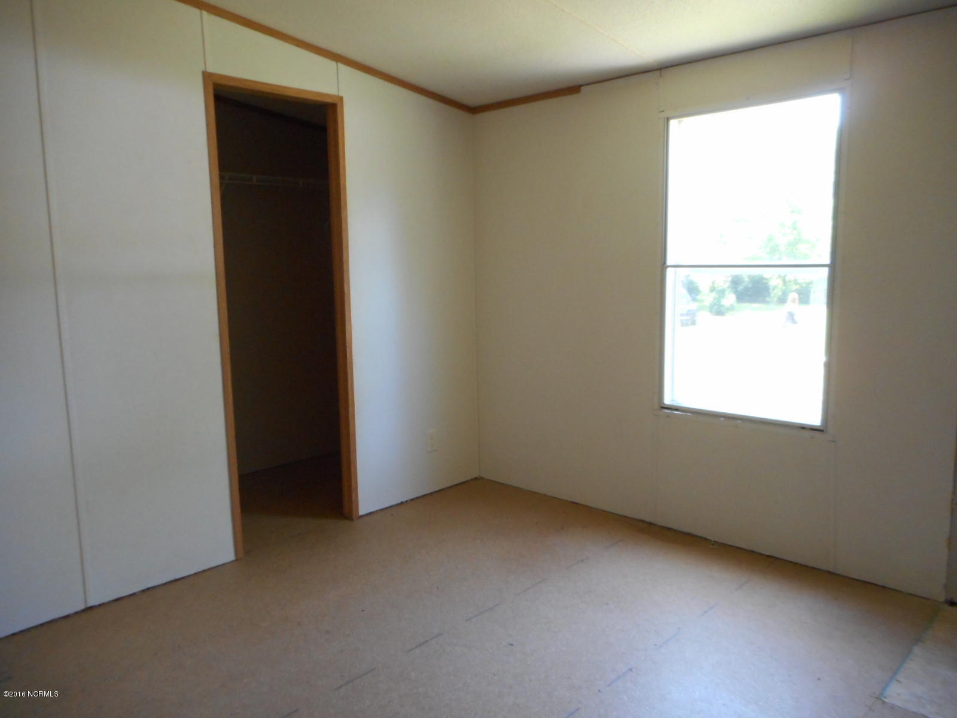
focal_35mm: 25
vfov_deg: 54.9
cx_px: 478
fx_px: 691
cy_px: 359
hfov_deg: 69.4
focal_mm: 4.5
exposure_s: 1/30
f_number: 3.7
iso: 320
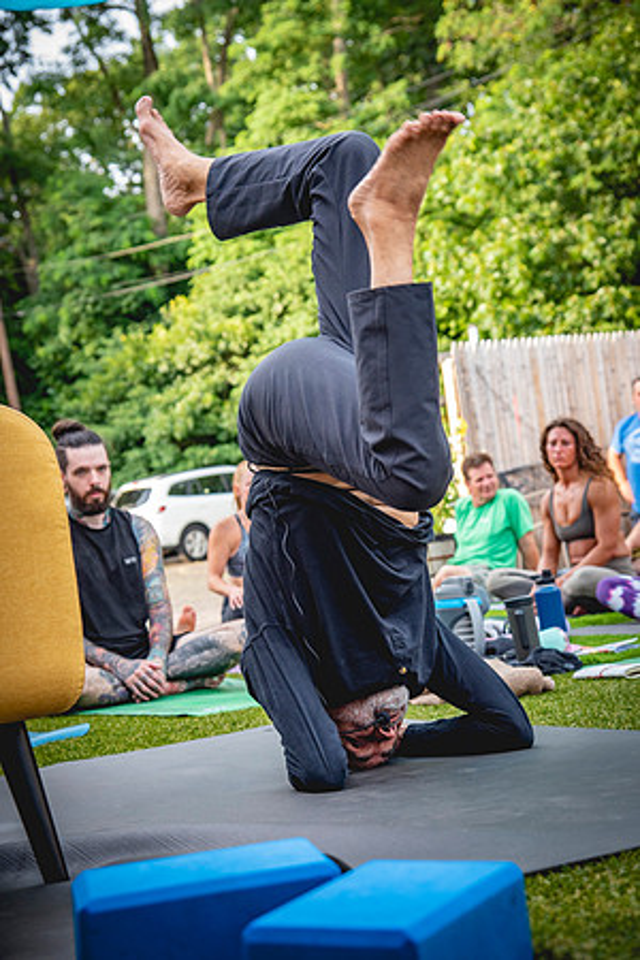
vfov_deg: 31.0
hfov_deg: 20.9
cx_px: 320
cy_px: 480
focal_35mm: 65
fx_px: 1733
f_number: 5
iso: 800
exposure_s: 1/250
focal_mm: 65
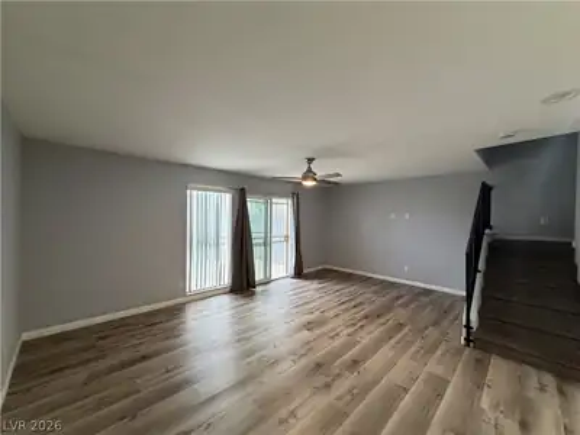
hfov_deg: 102.1
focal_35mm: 14
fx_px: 235
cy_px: 218
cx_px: 290
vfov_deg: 85.7
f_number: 2.2
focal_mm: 2.22
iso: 400
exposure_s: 1/60
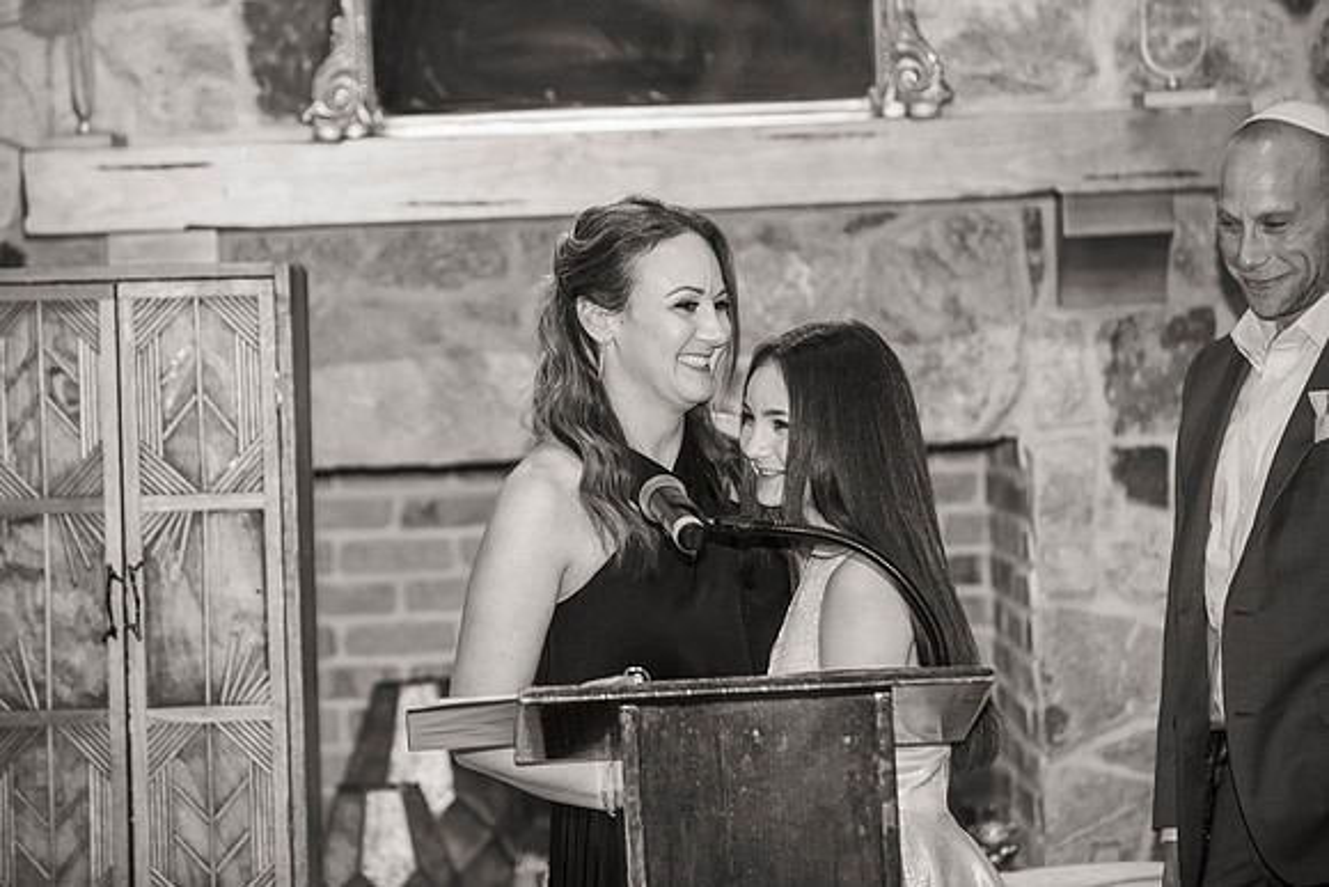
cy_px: 429
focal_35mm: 143
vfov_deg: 9.6
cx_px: 635
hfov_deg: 14.4
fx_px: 5267
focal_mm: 135
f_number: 3.2
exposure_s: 1/125
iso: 800
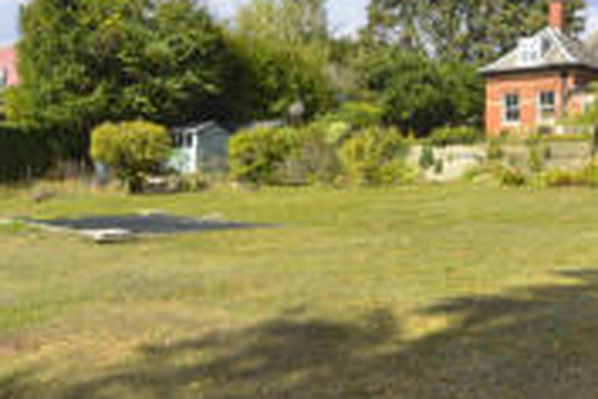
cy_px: 188
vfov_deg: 31.2
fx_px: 714
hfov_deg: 45.4
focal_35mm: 43
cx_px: 304
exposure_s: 1/60
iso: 400
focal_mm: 16
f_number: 18
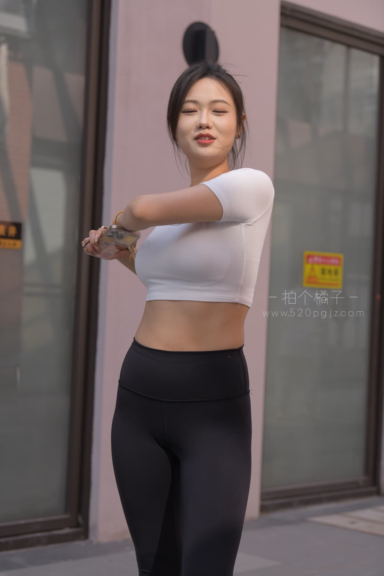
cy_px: 288
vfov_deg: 28.8
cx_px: 192
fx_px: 1120
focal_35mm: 70
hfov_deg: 19.5
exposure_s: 1/640
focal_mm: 70
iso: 320
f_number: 4
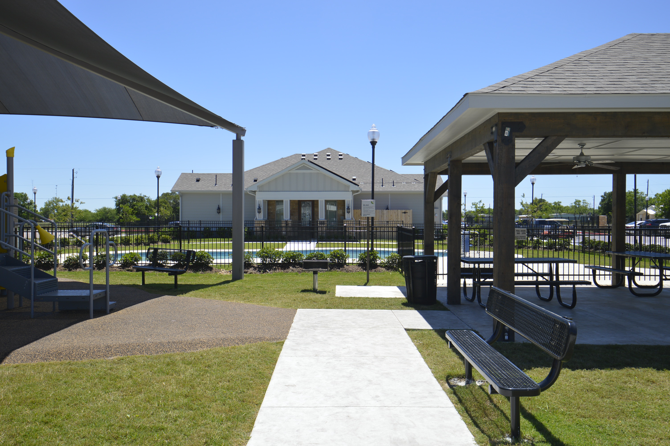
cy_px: 223
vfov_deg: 43.5
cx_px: 335
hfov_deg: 62.0
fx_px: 558
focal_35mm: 30
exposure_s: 1/250
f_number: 8
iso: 100
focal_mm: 20
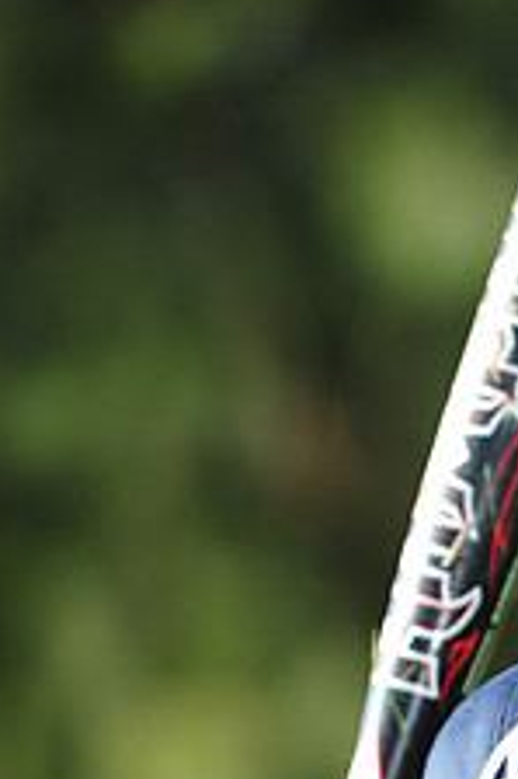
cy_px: 998
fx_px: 11197
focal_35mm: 518
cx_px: 521
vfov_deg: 4.0
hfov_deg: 2.6
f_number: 4.5
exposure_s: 1/500
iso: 200
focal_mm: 200
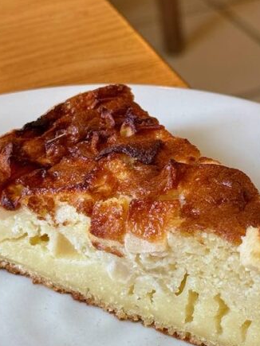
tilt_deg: -32.9
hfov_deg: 13.1
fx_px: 1132
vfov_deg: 17.4
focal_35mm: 113
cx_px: 156
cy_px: 131
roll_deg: -0.2
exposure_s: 1/50
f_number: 1.78
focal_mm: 6.76
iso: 50
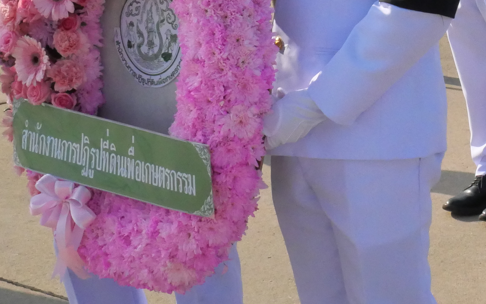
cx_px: 616
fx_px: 1523
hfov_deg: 17.1
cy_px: -79
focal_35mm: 115
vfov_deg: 11.1
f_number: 14
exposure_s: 1/2000
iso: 3200
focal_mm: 20
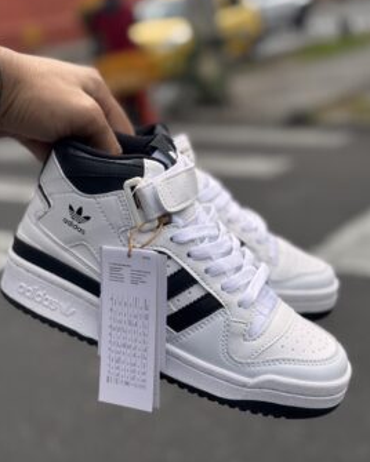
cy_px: 211
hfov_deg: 27.1
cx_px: 181
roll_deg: +7.4
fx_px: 767
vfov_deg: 33.6
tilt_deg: -15.8
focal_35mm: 56
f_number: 1.78
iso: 64
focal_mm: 6.76
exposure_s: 1/4049
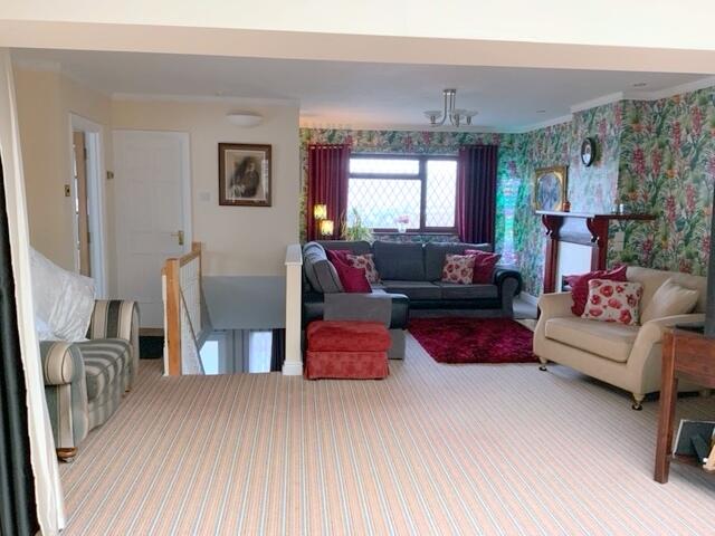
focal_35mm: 29
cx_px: 358
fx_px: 599
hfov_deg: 61.7
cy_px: 268
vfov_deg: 48.2
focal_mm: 3
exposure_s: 1/60
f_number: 1.8
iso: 125
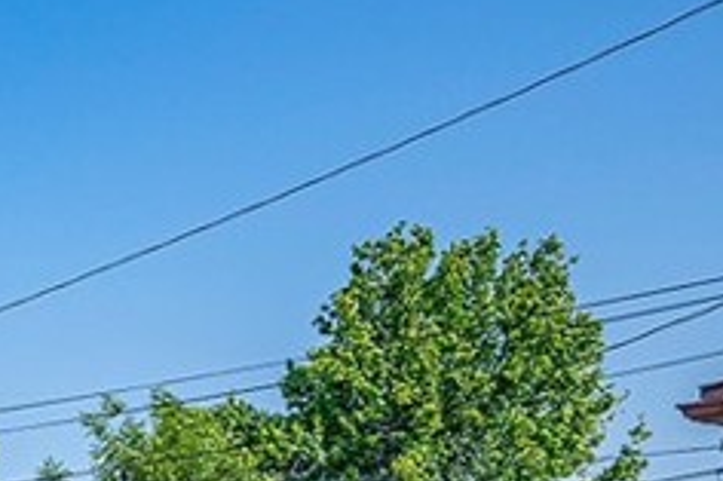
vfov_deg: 18.9
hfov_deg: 20.0
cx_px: -646
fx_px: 1304
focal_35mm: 65
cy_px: 671
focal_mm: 15
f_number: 5.6
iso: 200
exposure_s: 1/1000
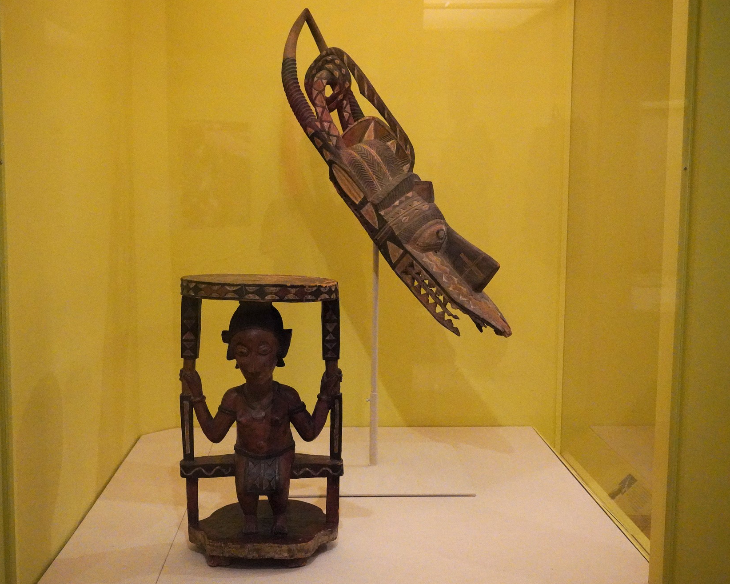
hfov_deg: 45.6
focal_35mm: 40
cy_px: 291
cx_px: 307
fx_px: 864
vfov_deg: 37.3
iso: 12800
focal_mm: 35
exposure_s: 1/100
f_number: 5
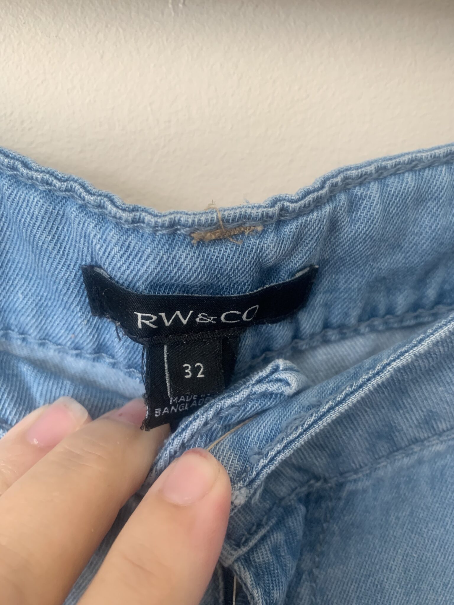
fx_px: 455
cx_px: 227
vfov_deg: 67.3
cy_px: 302
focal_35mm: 26
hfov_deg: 53.1
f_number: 1.8
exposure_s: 1/107
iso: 100
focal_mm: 4.25
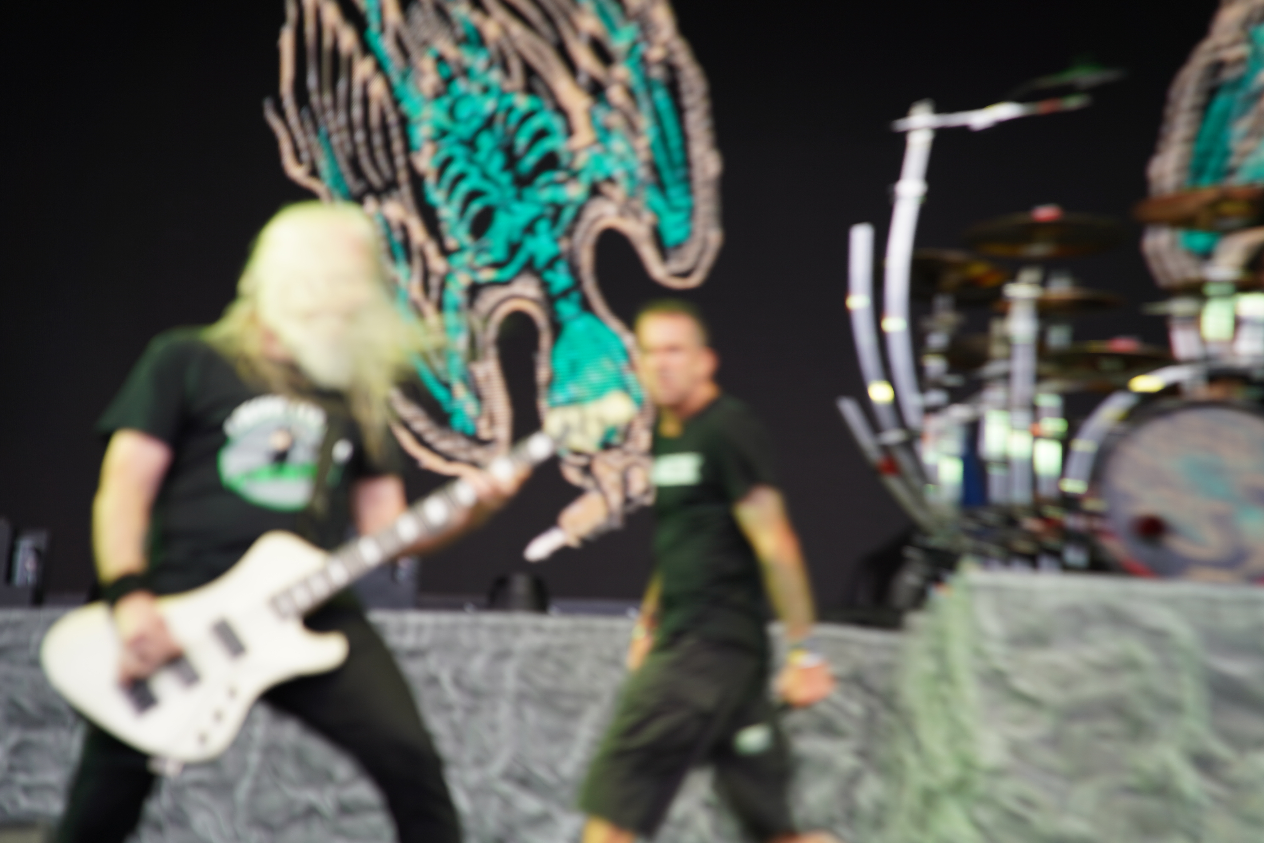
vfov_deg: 17.1
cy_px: 422
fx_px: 2809
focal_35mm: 80
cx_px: 632
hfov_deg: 25.4
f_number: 4
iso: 100
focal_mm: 80
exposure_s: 1/30
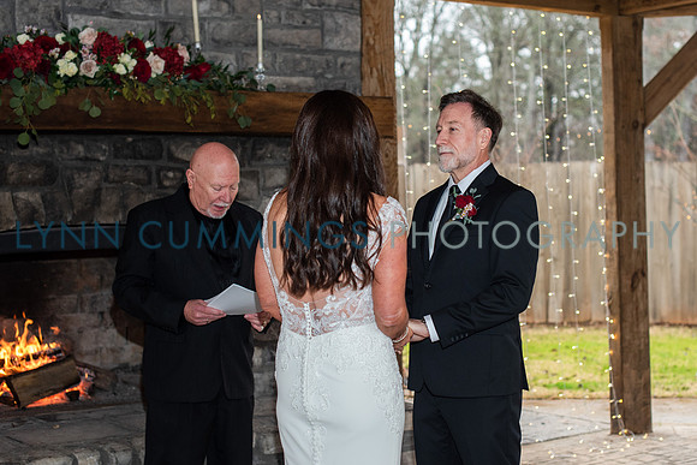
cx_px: 389
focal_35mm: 61
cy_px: 232
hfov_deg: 32.6
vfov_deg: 22.1
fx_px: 1189
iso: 800
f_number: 3.2
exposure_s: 1/200
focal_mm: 50
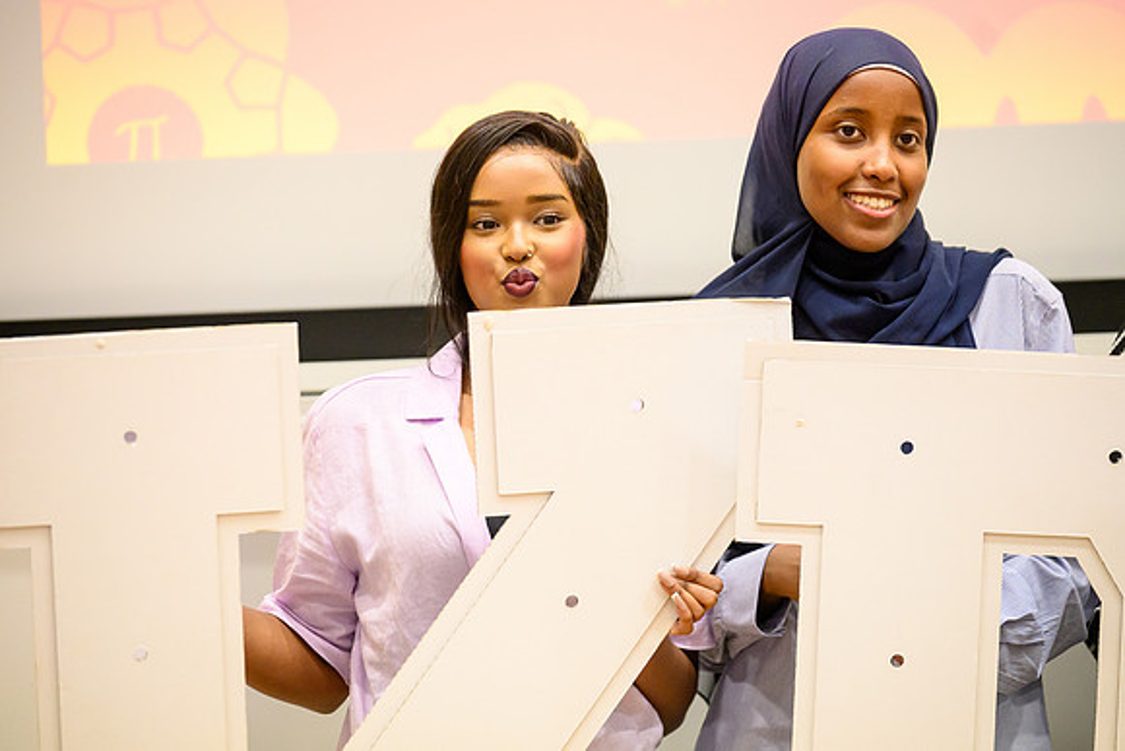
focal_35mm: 132
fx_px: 4135
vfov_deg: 10.4
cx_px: 562
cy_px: 376
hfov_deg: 15.5
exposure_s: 1/500
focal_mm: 128
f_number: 2.8
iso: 5600
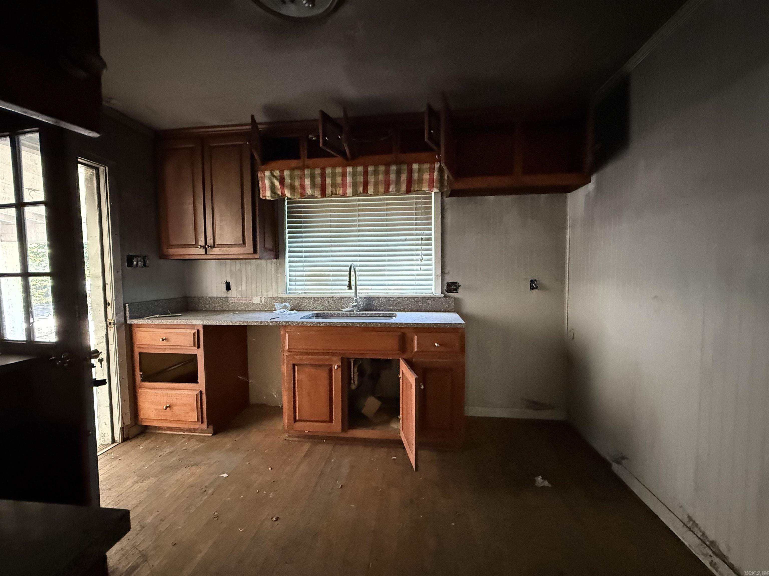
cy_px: 288
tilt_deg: -0.8
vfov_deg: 85.7
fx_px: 311
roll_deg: +0.2
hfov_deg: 102.1
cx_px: 384
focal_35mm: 14
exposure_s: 1/60
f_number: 2.2
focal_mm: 2.22
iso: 1250
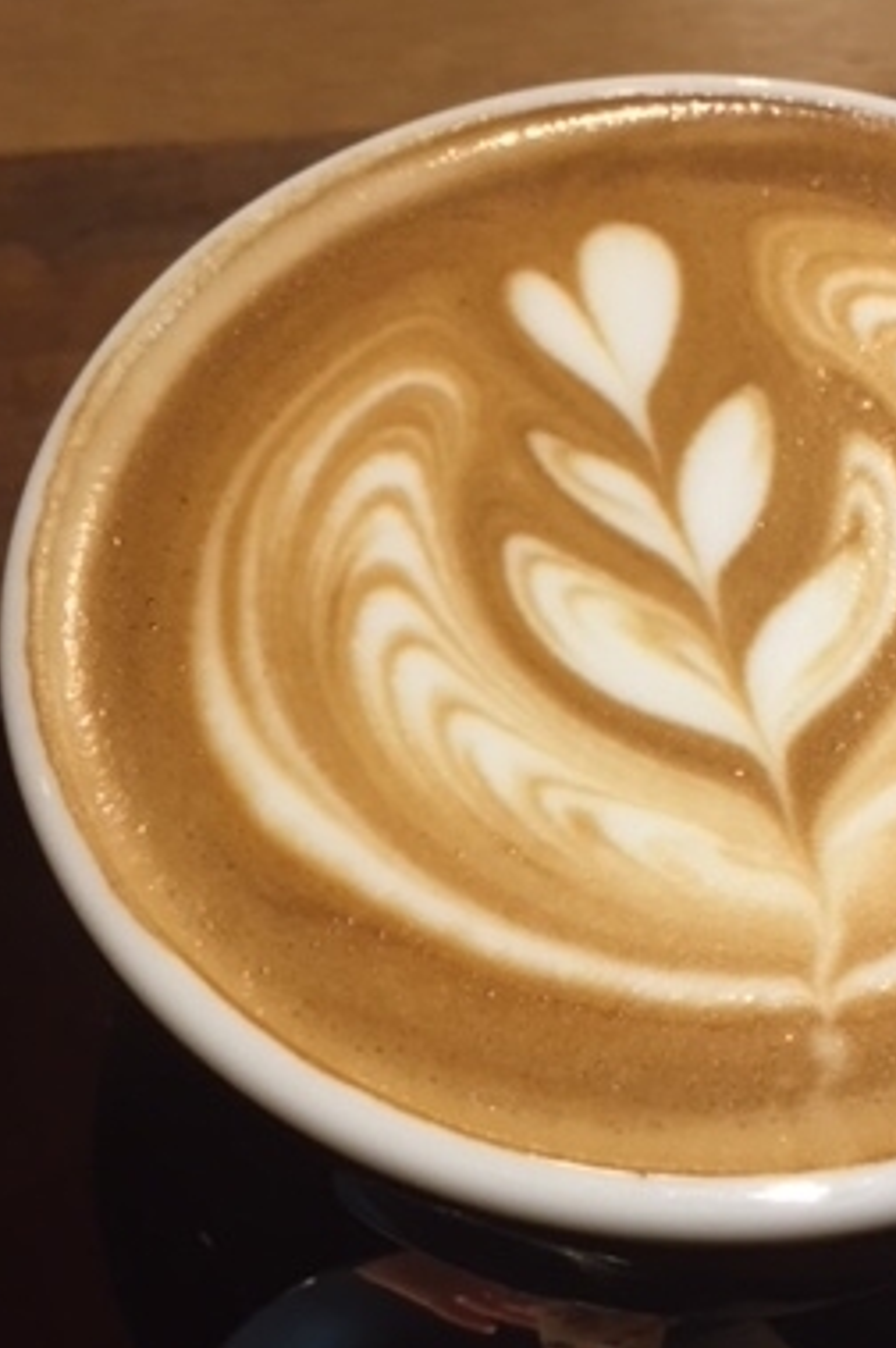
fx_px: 1907
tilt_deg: -58.8
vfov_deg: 38.8
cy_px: 772
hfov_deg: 25.7
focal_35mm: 51
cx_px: 775
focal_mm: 4.15
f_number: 2.2
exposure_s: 1/30
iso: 100
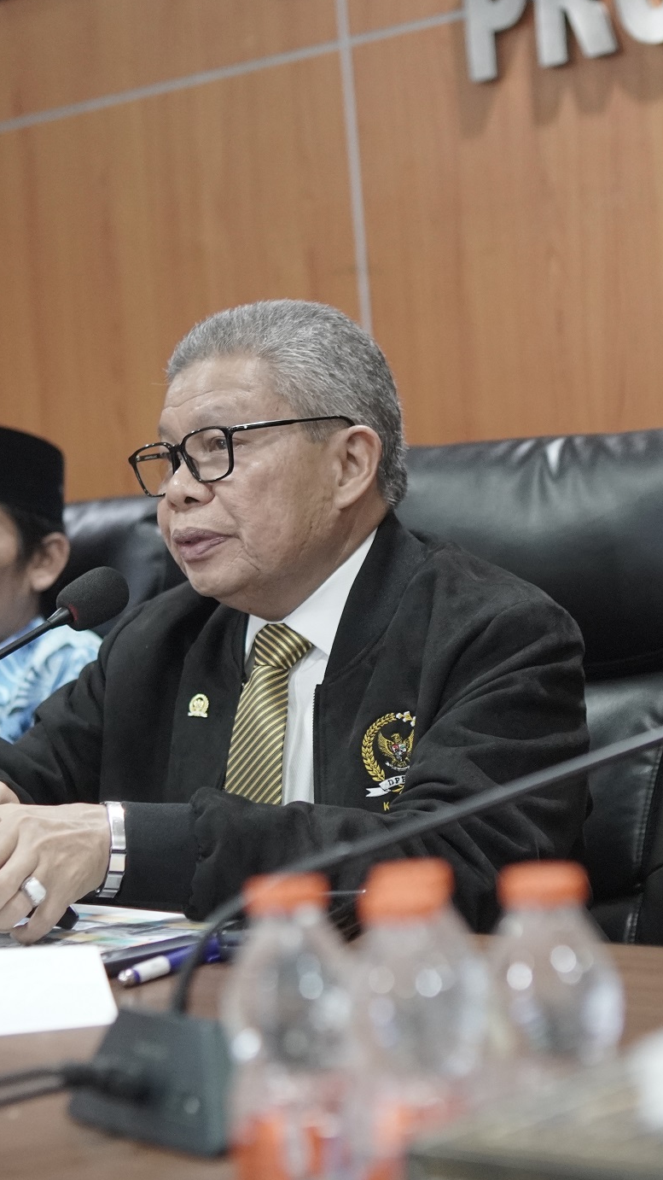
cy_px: 587
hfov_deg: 15.3
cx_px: 401
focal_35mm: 79
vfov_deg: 26.9
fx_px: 2464
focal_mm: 33
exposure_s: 1/160
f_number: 1.8
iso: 1600
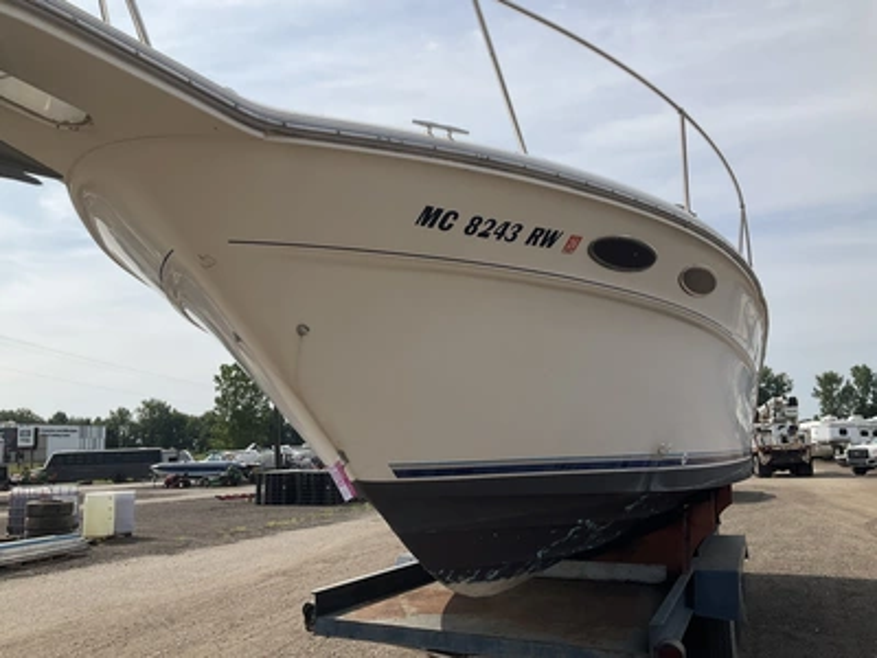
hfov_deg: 61.7
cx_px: 438
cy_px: 329
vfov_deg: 48.2
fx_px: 735
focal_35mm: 29
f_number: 1.8
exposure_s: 1/2801
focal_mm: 3
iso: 25
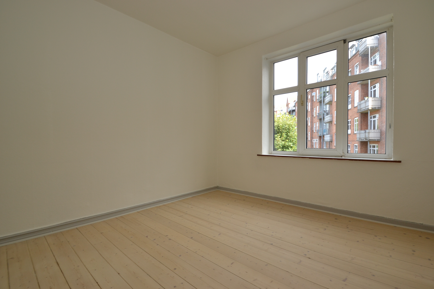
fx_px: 181
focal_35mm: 15
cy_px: 144
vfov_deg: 77.3
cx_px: 217
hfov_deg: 100.4
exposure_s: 1/125
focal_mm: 10
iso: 280
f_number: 5.6
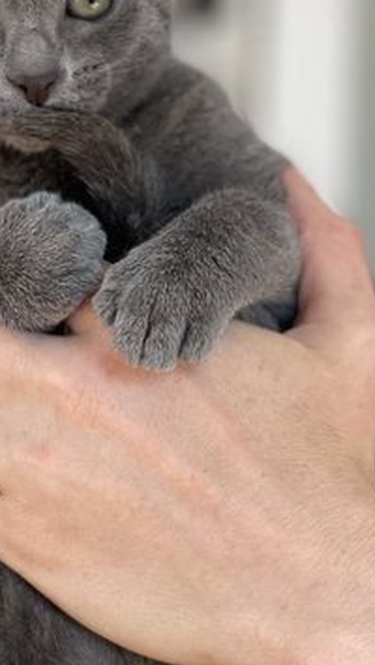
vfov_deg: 16.4
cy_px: 316
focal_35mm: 131
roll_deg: -0.7
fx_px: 2313
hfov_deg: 9.3
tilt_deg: -4.8
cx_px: 88
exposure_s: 1/121
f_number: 2.2
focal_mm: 7.5
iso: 160
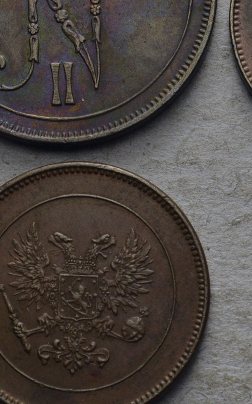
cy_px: 132
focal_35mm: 176
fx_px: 1935
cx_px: 237
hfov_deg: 7.4
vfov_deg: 11.9
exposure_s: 1/250
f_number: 14
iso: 400
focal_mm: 52
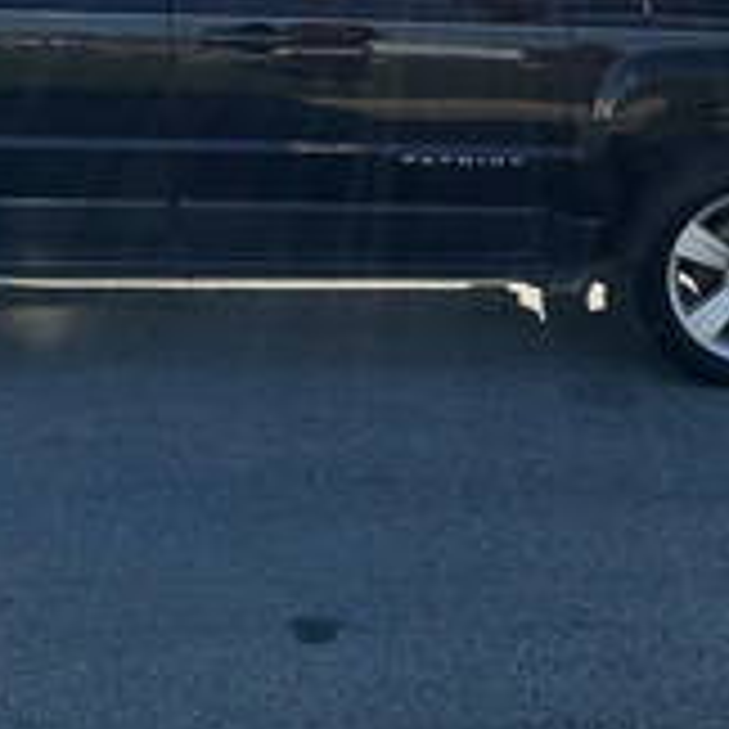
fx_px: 1453
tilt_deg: -7.0
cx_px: 266
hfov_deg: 28.0
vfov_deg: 27.3
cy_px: 90
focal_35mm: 61
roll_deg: +0.2
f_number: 1.8
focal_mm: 3
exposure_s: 1/1912
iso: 25
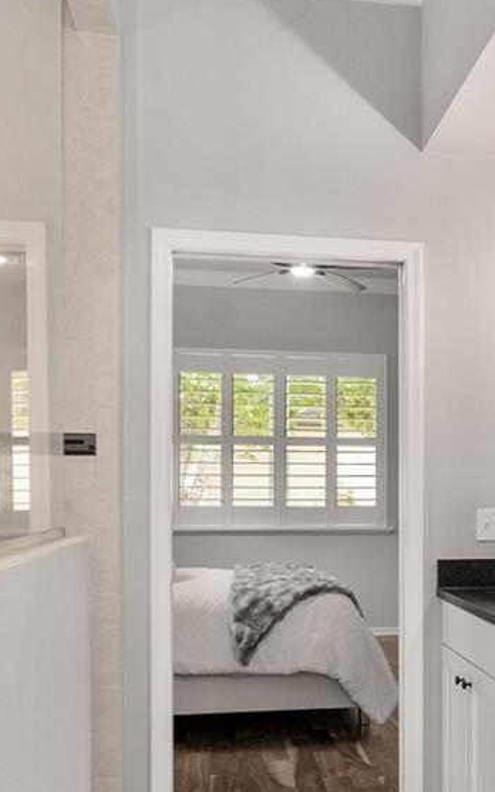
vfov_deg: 47.9
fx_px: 885
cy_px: 486
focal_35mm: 41
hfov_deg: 30.5
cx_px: 395
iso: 2000
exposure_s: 1/30
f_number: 7.1
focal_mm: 14
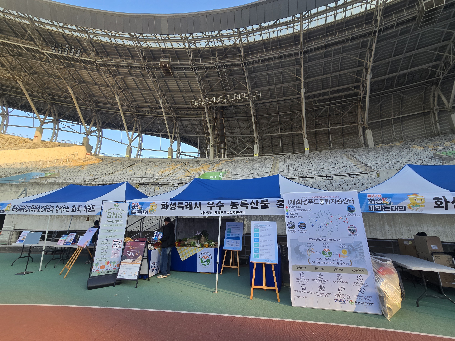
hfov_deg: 106.2
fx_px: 171
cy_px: 170
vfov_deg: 89.9
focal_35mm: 13
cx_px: 228
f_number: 2.2
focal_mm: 2.2
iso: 50
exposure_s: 1/338
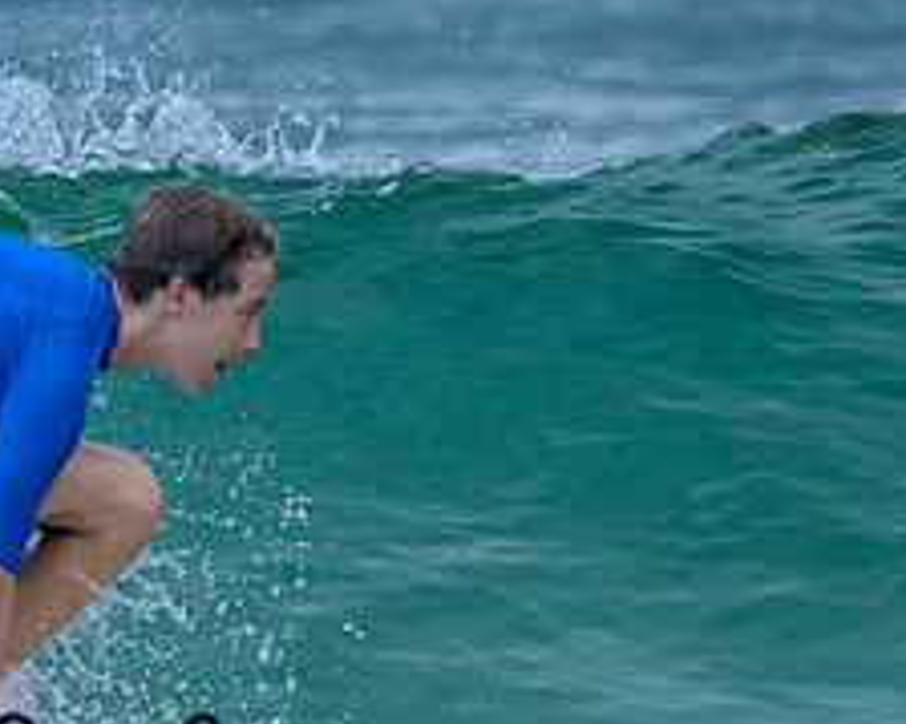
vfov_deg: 0.8
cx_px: 251
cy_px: 549
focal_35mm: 1865
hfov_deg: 1.0
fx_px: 49987
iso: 800
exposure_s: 1/2000
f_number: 8
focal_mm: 560
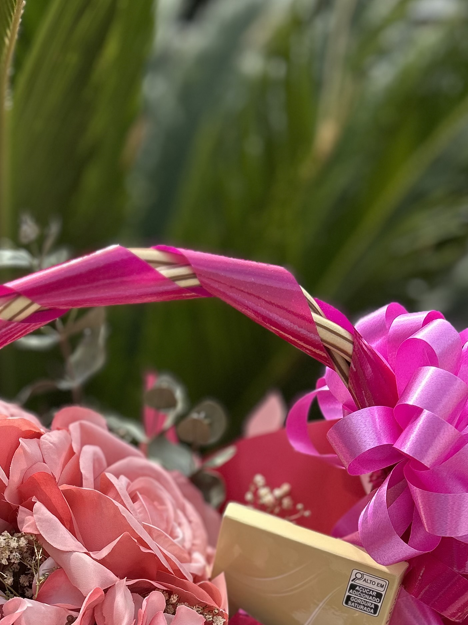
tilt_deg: -30.4
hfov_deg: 26.0
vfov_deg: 31.6
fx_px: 1009
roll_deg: -0.7
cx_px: 168
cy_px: 630
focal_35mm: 56
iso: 50
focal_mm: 5.7
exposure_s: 1/2915
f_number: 1.5
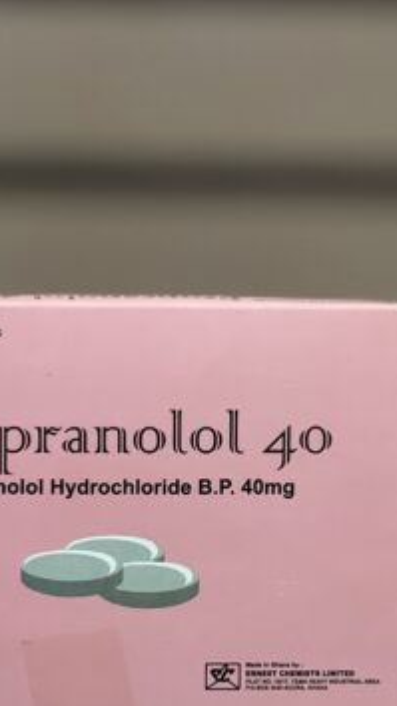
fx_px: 2659
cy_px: 349
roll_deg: -0.3
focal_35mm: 142
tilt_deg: -1.8
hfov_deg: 8.5
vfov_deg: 15.1
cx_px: 84
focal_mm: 9
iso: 400
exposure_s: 1/34
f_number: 2.8
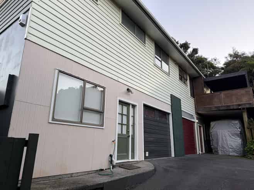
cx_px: 127
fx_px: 176
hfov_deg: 71.6
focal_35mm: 24
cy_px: 95
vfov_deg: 56.8
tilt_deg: +15.4
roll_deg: -0.3
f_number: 1.78
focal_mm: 6.76
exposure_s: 1/121
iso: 125
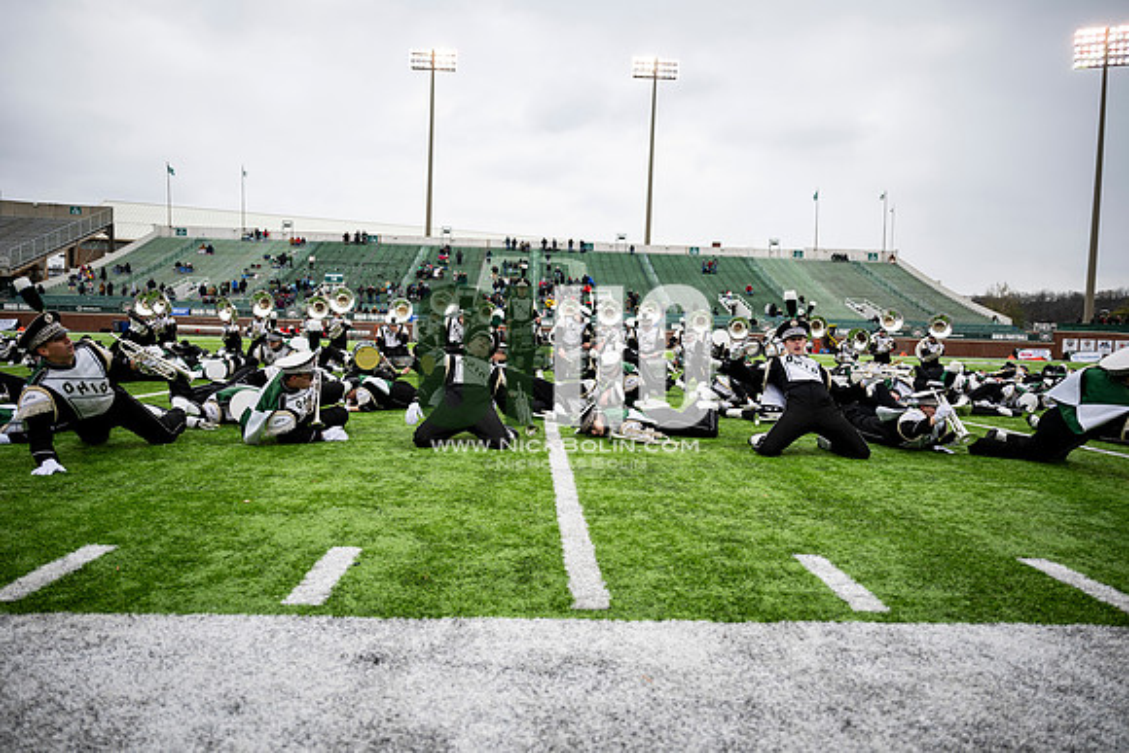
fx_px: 753
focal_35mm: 24
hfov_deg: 73.7
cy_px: 376
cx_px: 564
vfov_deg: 53.2
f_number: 2.8
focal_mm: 24
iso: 100
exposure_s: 1/500
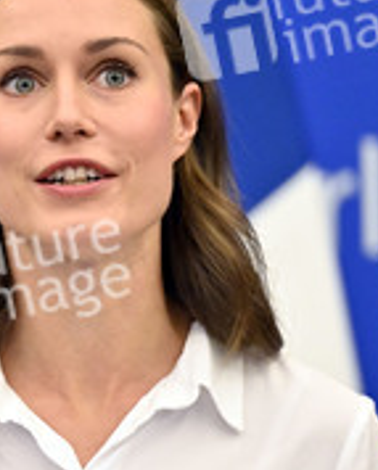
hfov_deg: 3.7
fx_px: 5872
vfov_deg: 4.6
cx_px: 71
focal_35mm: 421
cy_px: 415
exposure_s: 1/800
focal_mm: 200
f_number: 2.8
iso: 5000
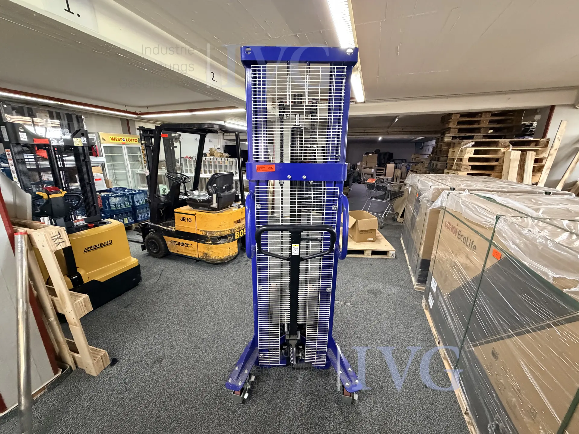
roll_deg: -0.3
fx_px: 234
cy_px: 217
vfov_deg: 85.7
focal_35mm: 14
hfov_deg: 102.1
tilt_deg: -14.6
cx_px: 290
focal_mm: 2.22
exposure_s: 1/50
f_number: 2.2
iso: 1000
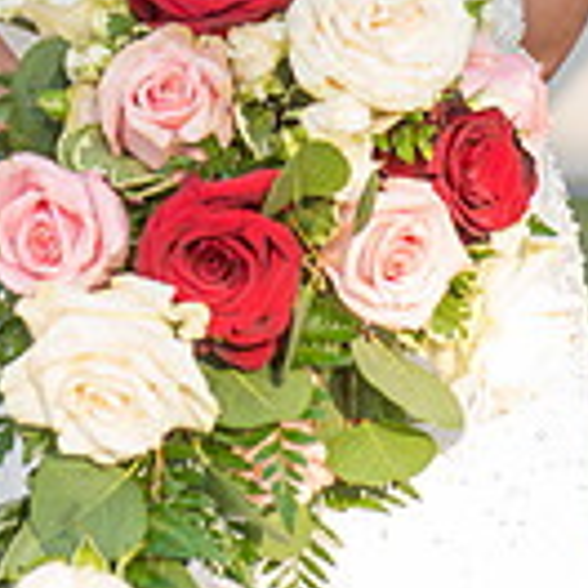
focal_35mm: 316
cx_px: 169
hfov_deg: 5.5
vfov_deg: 5.5
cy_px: -372
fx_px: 6073
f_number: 5.6
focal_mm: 70
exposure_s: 1/200
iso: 400
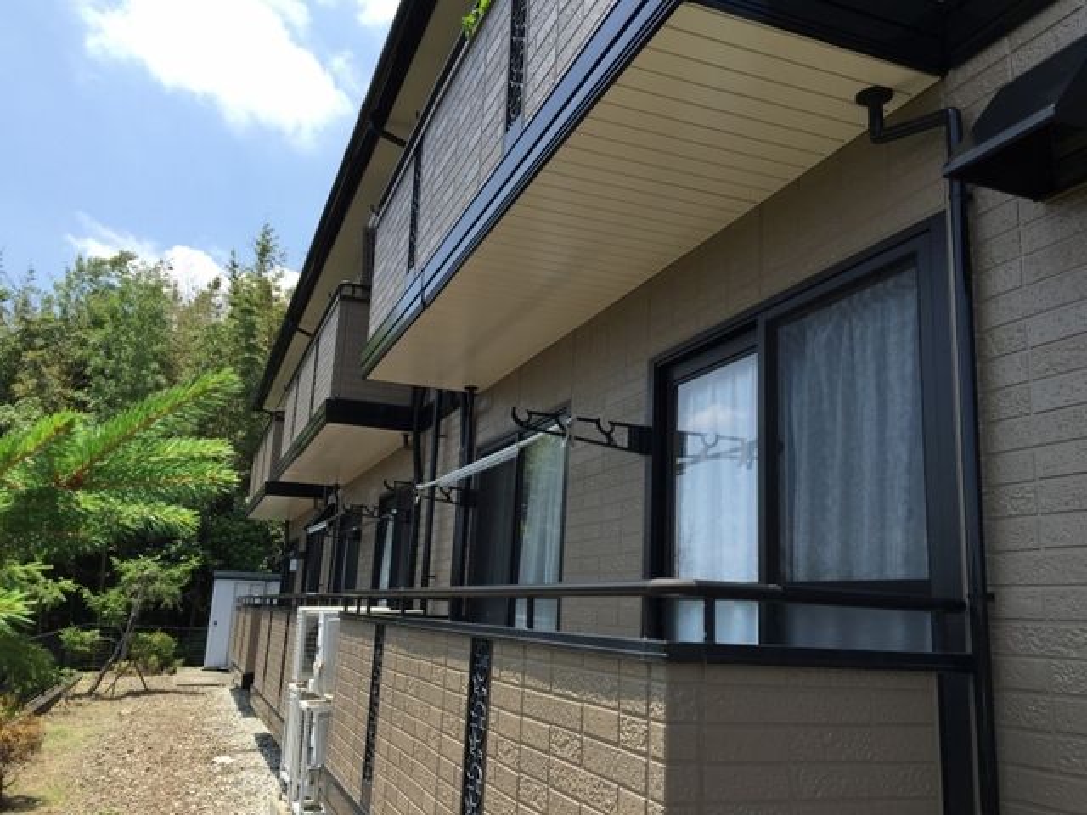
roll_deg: -4.1
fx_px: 911
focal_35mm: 29
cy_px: 408
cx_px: 544
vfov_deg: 48.2
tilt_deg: +11.8
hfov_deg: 61.7
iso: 32
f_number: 2.2
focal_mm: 4.15
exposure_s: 1/1199
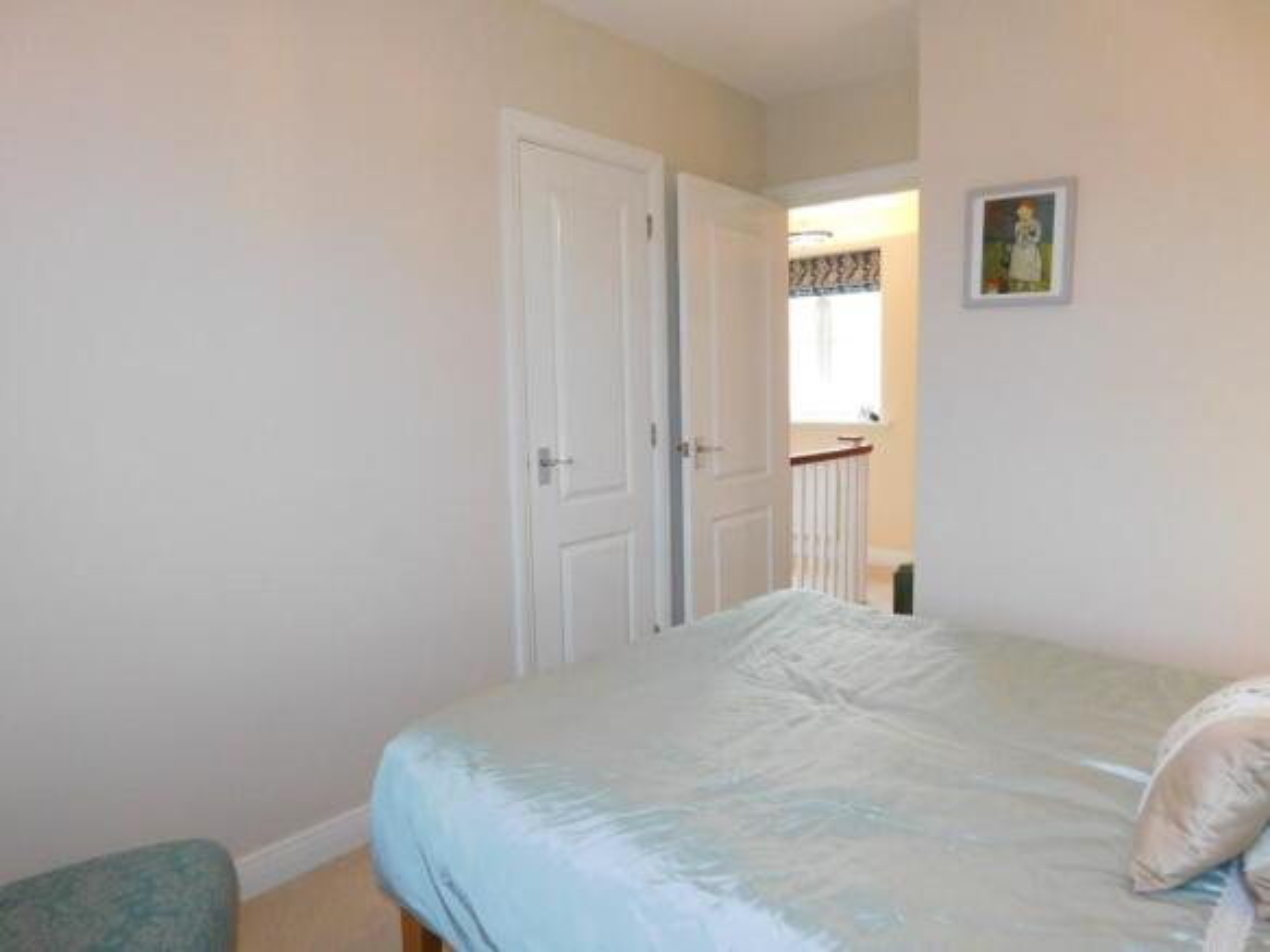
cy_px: 476
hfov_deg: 73.9
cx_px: 635
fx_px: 844
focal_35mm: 23
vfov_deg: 58.9
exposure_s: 1/30
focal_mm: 4
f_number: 3
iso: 360
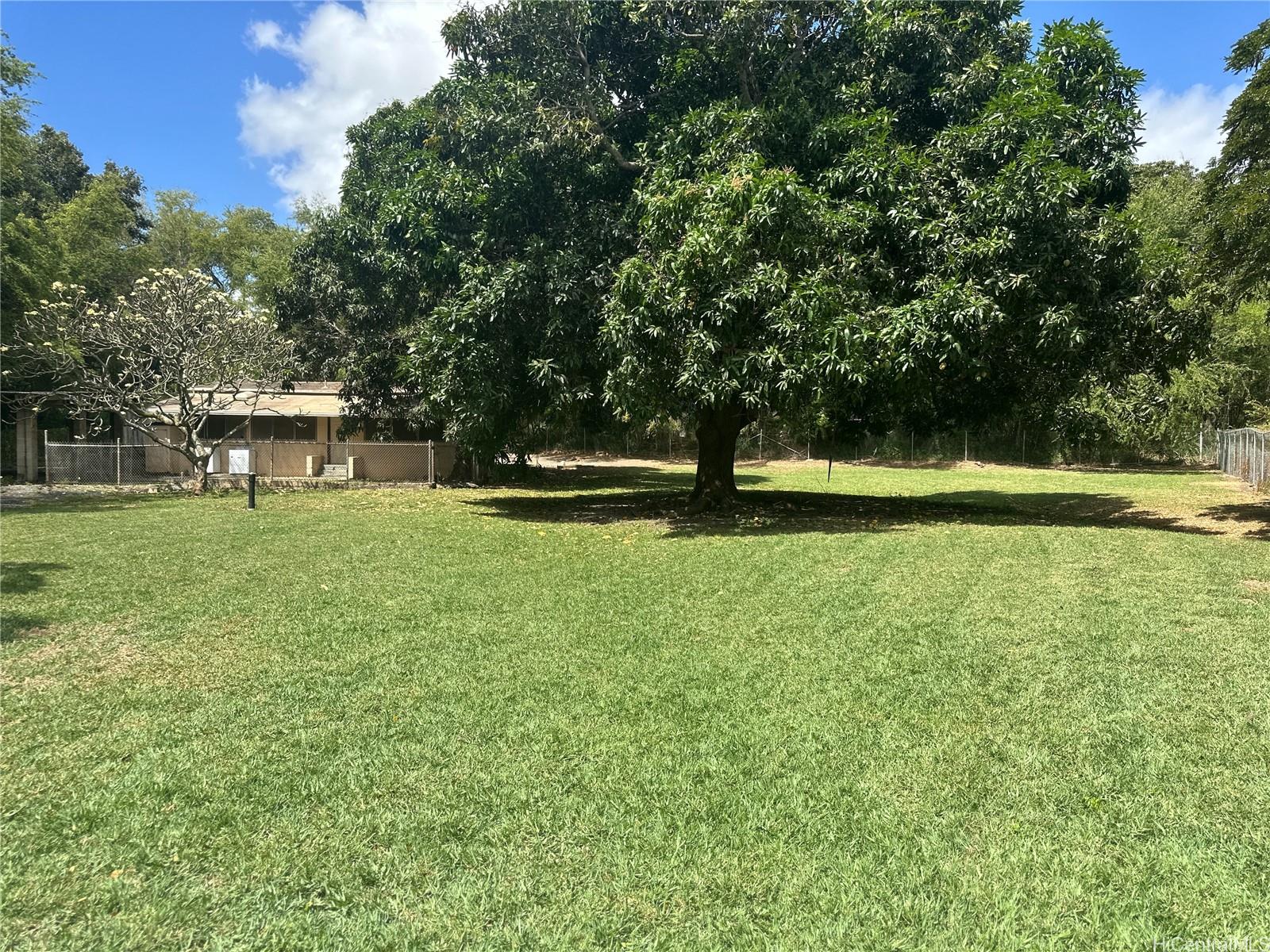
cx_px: 635
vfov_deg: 56.8
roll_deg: -0.9
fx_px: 881
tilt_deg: -1.3
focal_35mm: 24
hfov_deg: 71.6
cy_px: 476
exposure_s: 1/2299
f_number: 1.78
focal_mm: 6.86
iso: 80
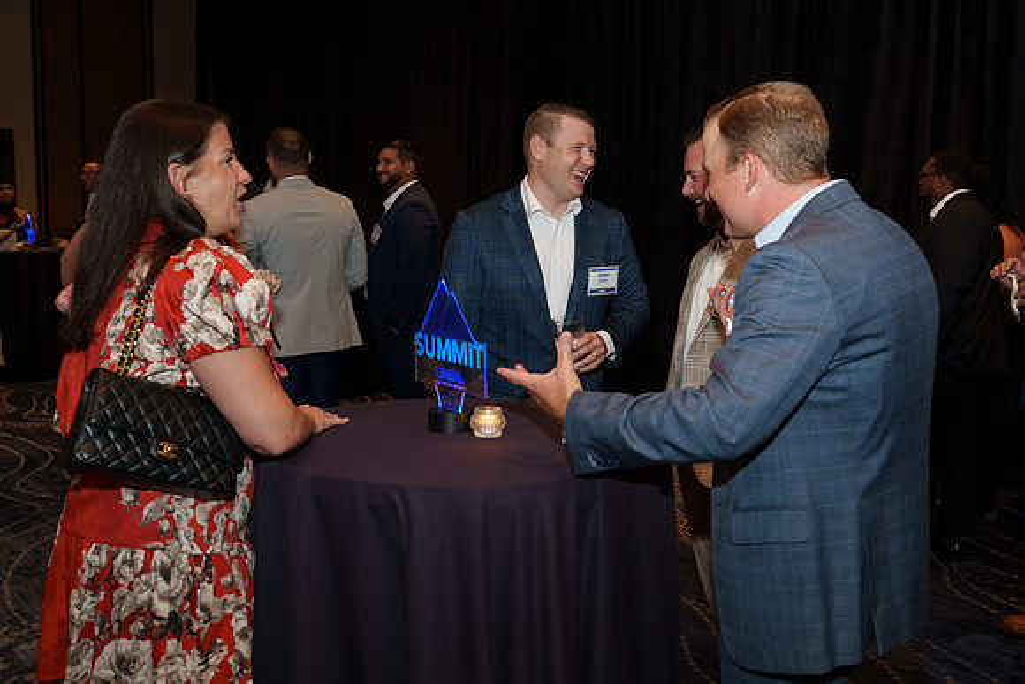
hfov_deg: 52.1
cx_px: 549
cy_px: 291
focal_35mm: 37
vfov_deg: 36.1
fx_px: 1048
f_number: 4.5
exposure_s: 1/60
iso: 1000
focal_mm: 32
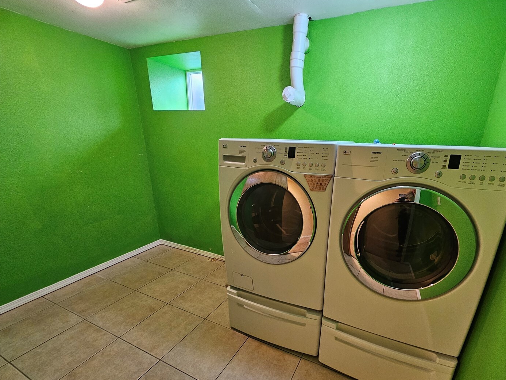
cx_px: 287
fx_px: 219
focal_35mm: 15
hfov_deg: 97.6
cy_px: 218
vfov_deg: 81.2
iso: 320
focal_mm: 2.2
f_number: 2.2
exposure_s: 1/40
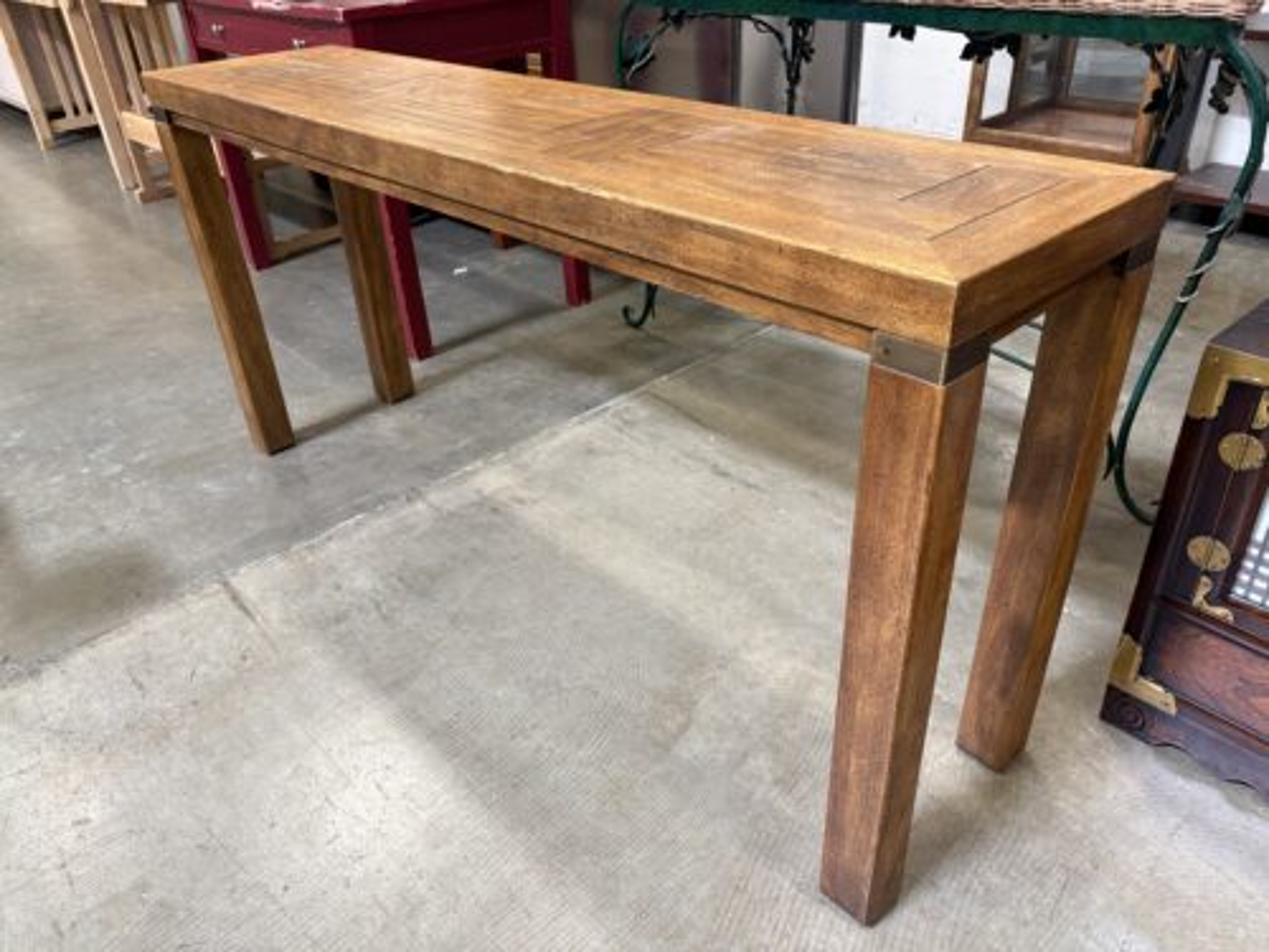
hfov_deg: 67.3
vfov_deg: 53.1
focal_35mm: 26
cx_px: 634
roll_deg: +3.0
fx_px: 953
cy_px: 476
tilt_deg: -32.0
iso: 200
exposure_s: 1/60
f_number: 1.6
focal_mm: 5.96
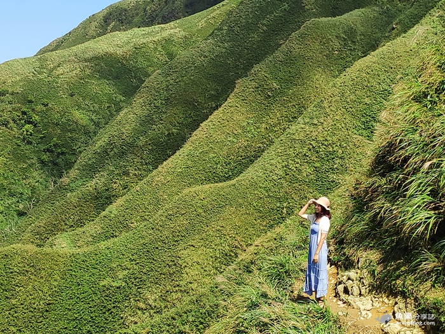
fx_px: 257
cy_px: 167
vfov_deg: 66.0
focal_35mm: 20
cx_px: 222
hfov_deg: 81.7
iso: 100
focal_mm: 3.94
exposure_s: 1/1499
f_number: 1.9
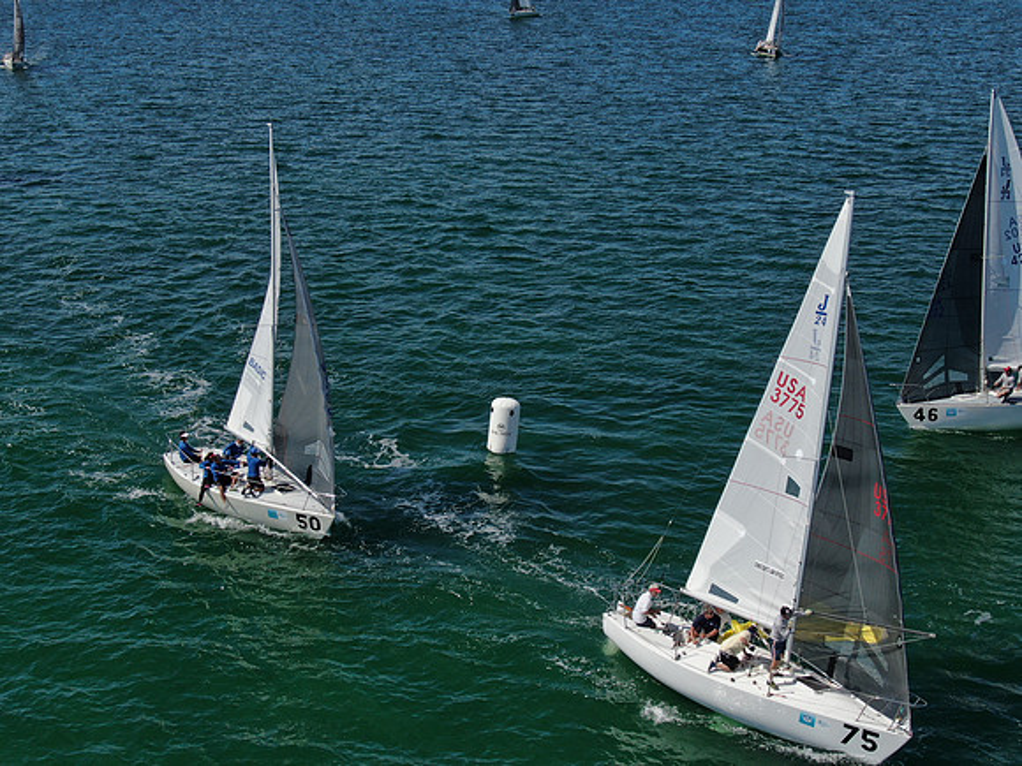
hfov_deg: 40.4
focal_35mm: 47
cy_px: 383
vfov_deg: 30.9
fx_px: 1388
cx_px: 511
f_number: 3.8
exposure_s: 1/1600
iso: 100
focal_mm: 8.42
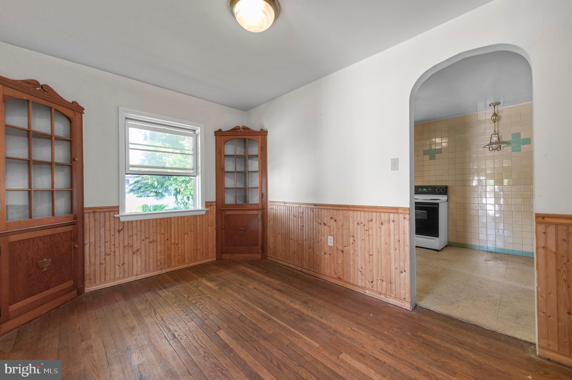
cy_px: 190
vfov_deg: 81.1
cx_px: 286
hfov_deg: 104.3
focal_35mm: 14
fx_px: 222
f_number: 2.8
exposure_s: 1/125
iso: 560
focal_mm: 14
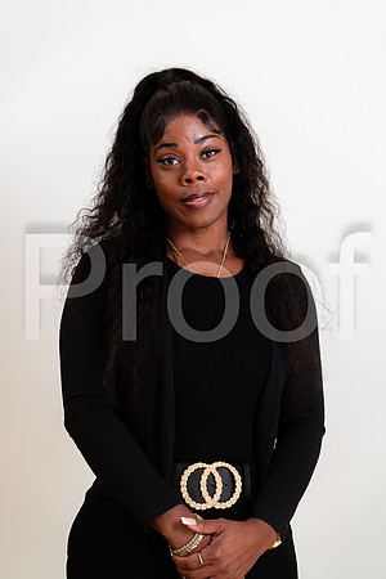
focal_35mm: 85
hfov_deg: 16.1
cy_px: 290
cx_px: 193
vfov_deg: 23.9
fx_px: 1367
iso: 50
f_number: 2.5
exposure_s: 1/160
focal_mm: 85
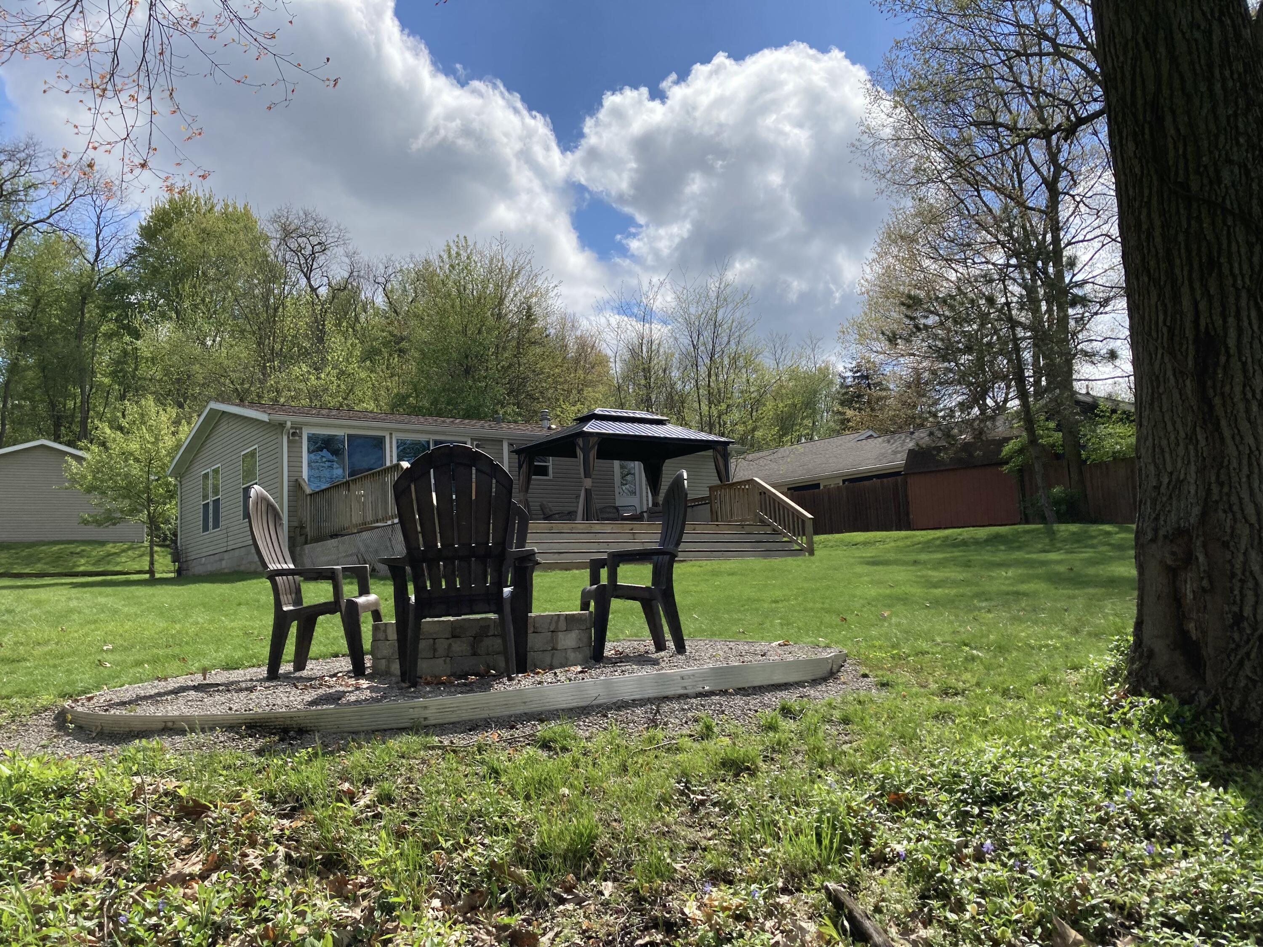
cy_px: 474
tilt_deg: +8.5
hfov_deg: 63.4
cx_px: 632
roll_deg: +3.5
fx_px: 1022
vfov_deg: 49.7
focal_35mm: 28
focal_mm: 3.99
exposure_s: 1/2703
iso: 20
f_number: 1.8
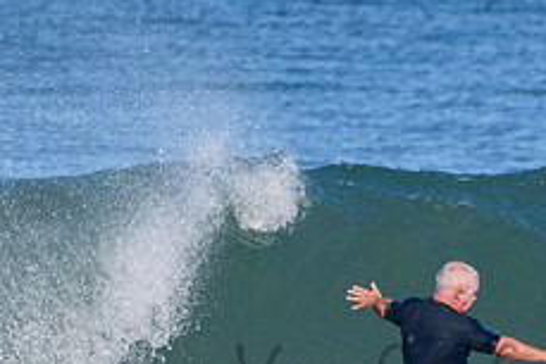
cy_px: 360
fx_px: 28788
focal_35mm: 1897
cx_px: 482
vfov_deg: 0.7
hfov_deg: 1.1
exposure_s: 1/2000
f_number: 5.6
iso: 360
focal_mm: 500
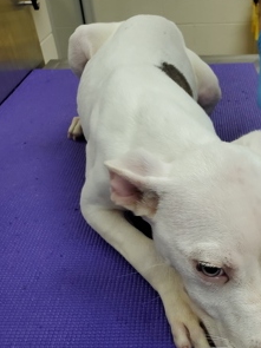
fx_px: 372
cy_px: 239
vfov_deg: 49.1
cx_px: 181
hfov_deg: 38.1
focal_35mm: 37
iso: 200
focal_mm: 4.3
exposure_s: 1/120
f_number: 2.4
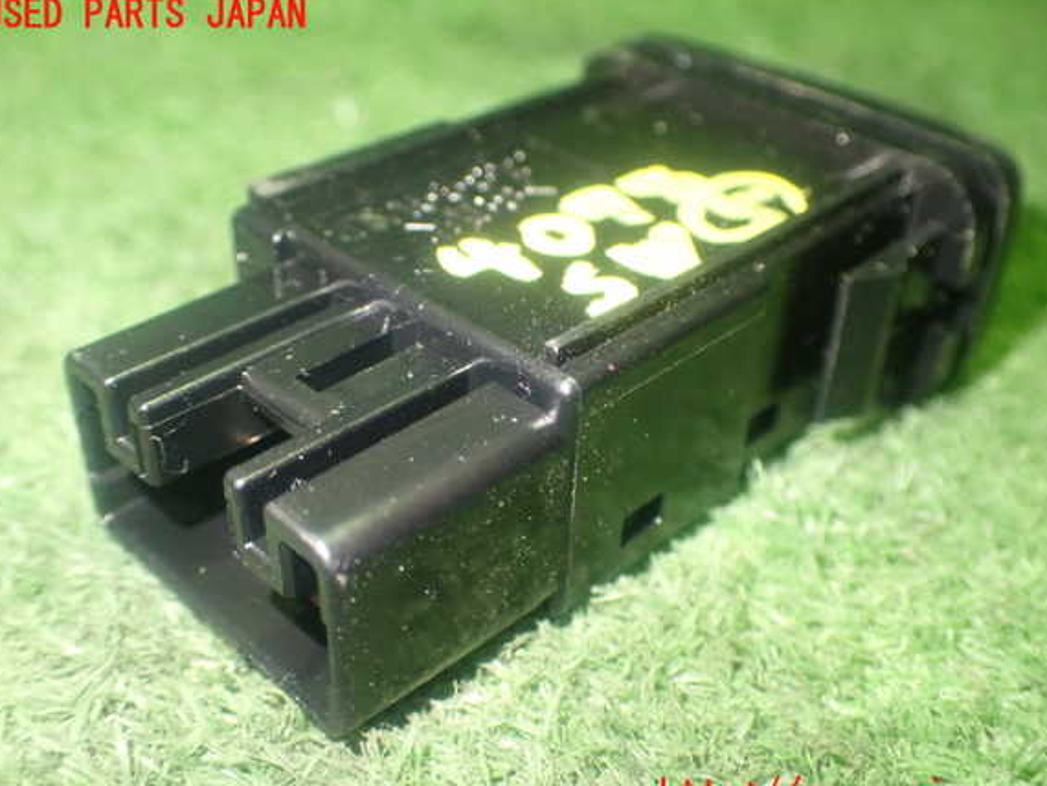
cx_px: 524
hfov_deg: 46.8
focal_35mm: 40
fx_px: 1210
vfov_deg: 36.0
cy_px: 406
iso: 800
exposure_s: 1/25
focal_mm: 6.83
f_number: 2.7
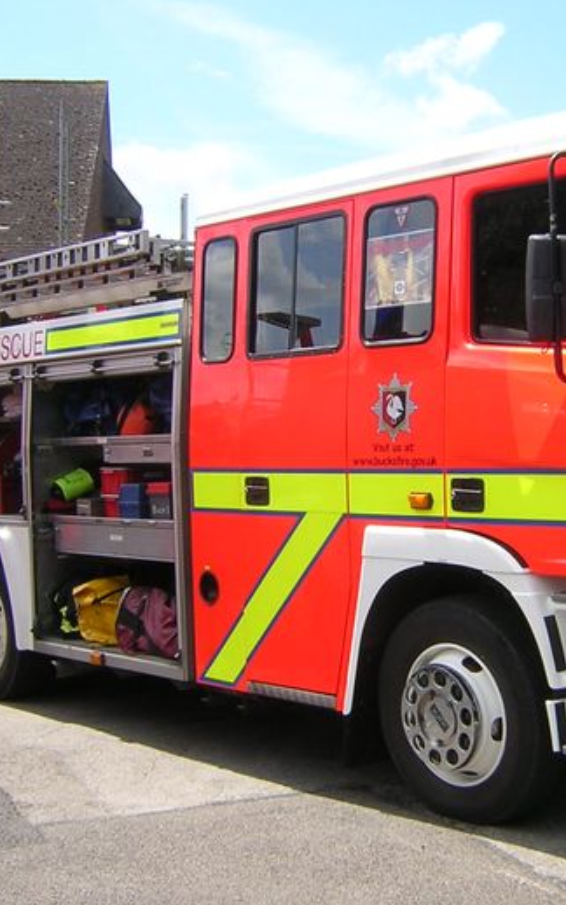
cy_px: 439
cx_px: 449
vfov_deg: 38.2
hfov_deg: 24.1
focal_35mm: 53
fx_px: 1307
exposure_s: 1/206
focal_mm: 4.7
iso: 100
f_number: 5.2
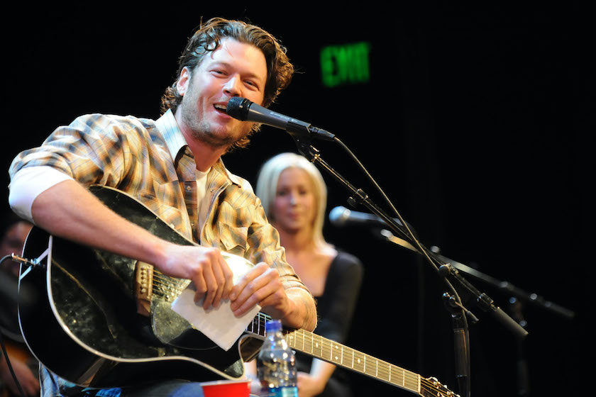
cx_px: 298
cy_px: 198
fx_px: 3063
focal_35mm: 185
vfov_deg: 7.4
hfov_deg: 11.1
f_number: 4
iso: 2000
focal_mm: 185
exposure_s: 1/125
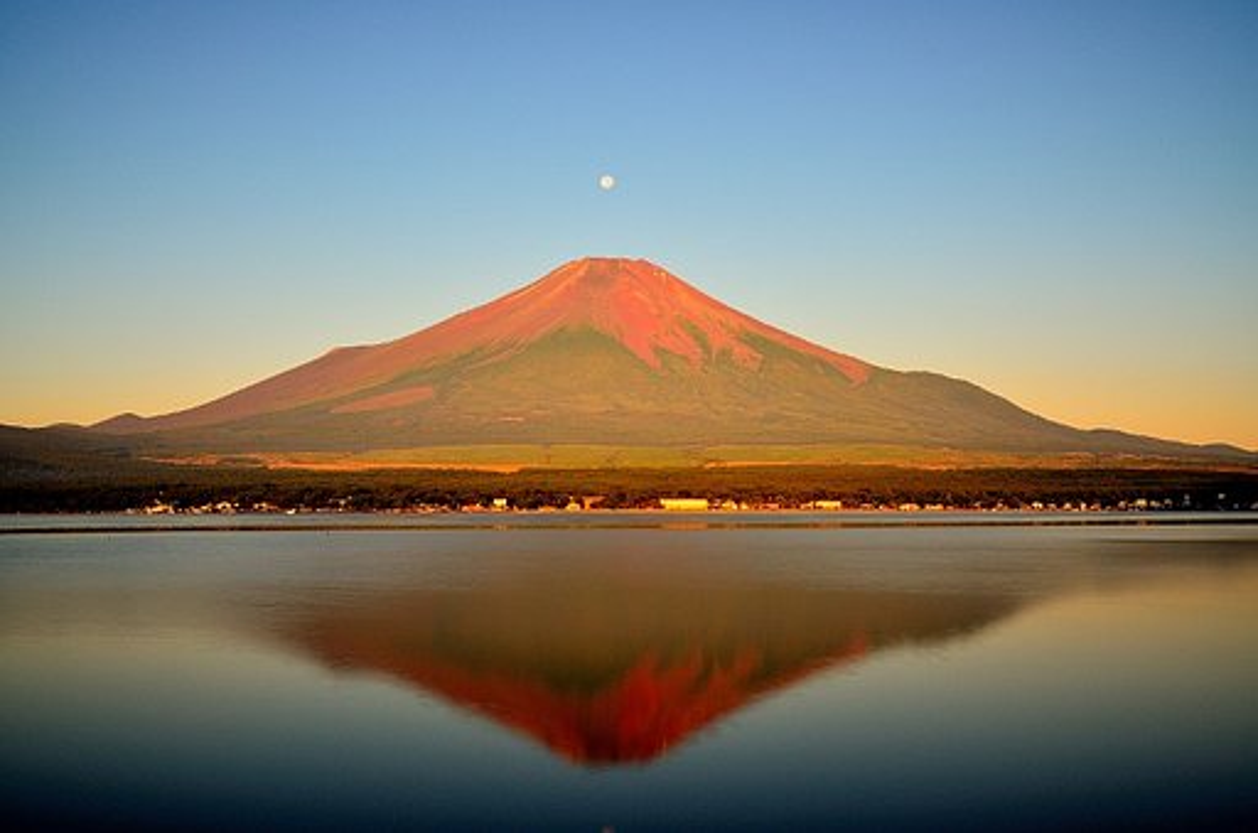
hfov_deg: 53.2
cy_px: 416
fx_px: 1255
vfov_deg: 36.7
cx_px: 629
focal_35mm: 36
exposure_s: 2.5
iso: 100
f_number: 8
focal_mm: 24
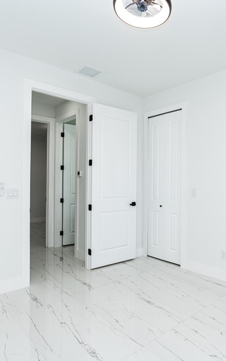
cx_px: 162
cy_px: 181
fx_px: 246
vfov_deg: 72.5
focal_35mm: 25
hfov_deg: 47.9
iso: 1000
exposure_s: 1/80
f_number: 8
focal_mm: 16
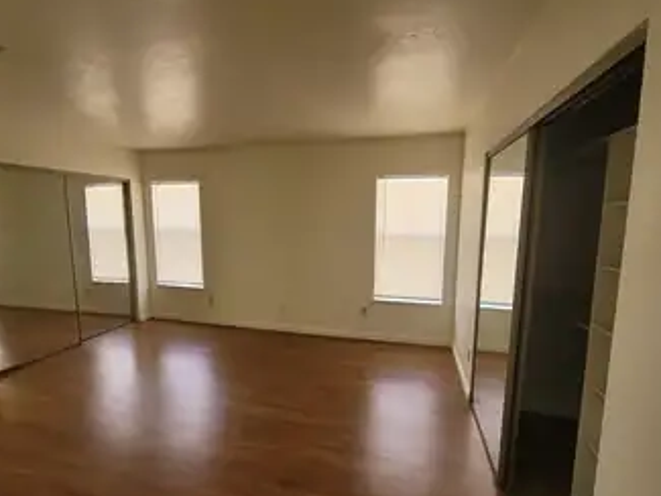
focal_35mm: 16
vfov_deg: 78.1
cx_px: 317
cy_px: 260
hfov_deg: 94.4
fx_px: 306
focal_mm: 2.2
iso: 125
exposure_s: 1/60
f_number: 2.2
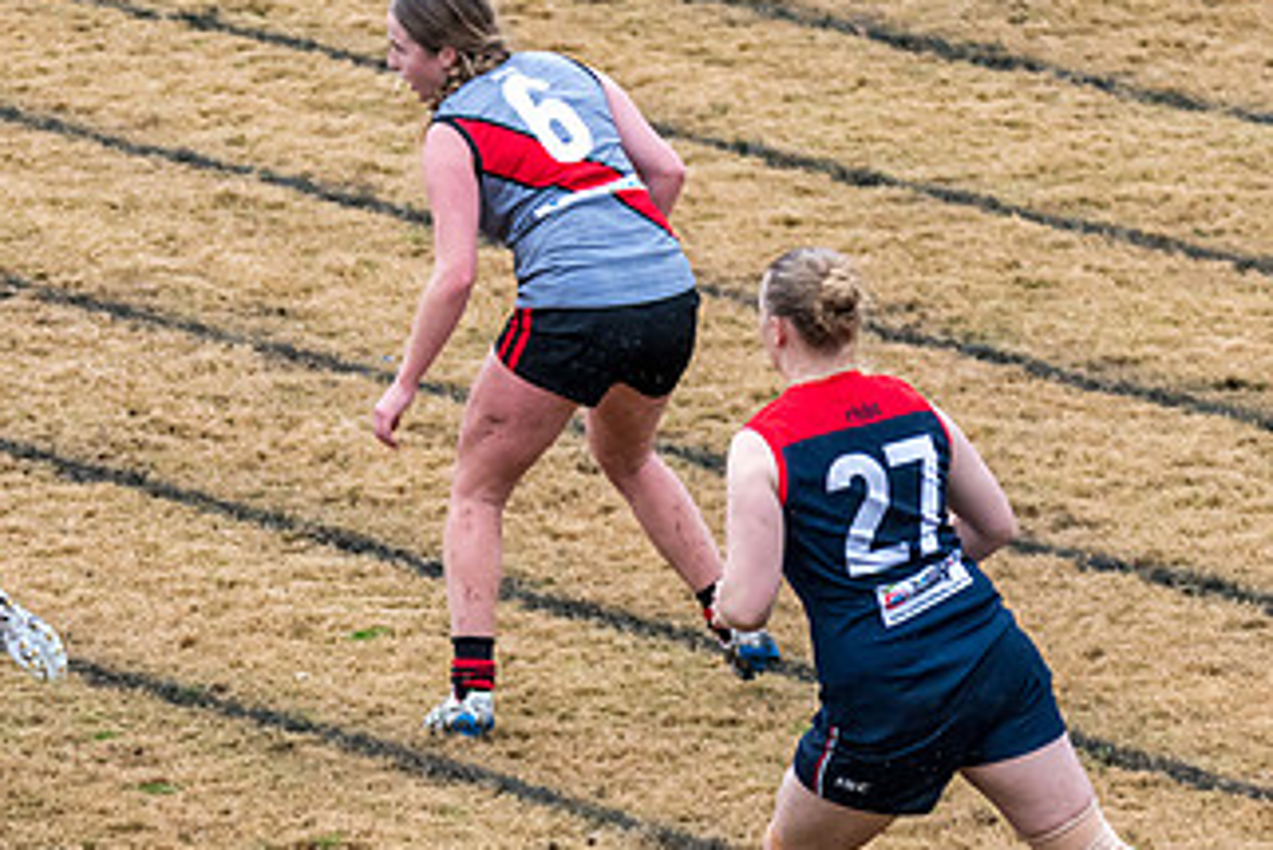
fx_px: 20518
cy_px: 430
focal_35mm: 580
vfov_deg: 2.4
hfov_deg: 3.5
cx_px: -32
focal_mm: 220
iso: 1000
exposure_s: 1/1600
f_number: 5.3
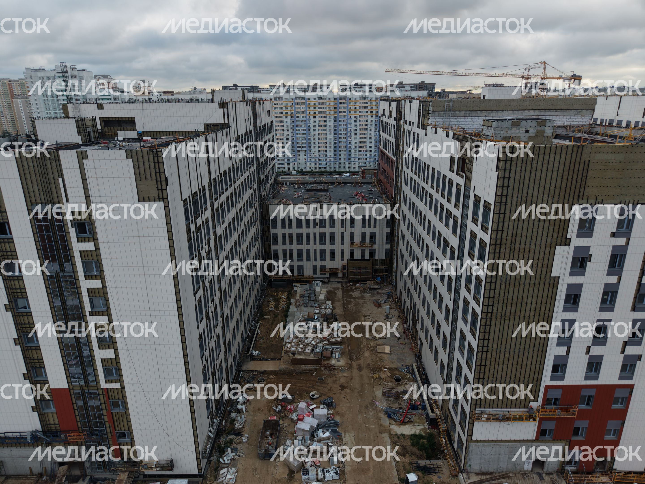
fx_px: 447
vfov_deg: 56.8
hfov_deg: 71.6
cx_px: 322
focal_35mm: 24
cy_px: 242
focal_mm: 8.67
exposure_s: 1/120
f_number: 1.8
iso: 160
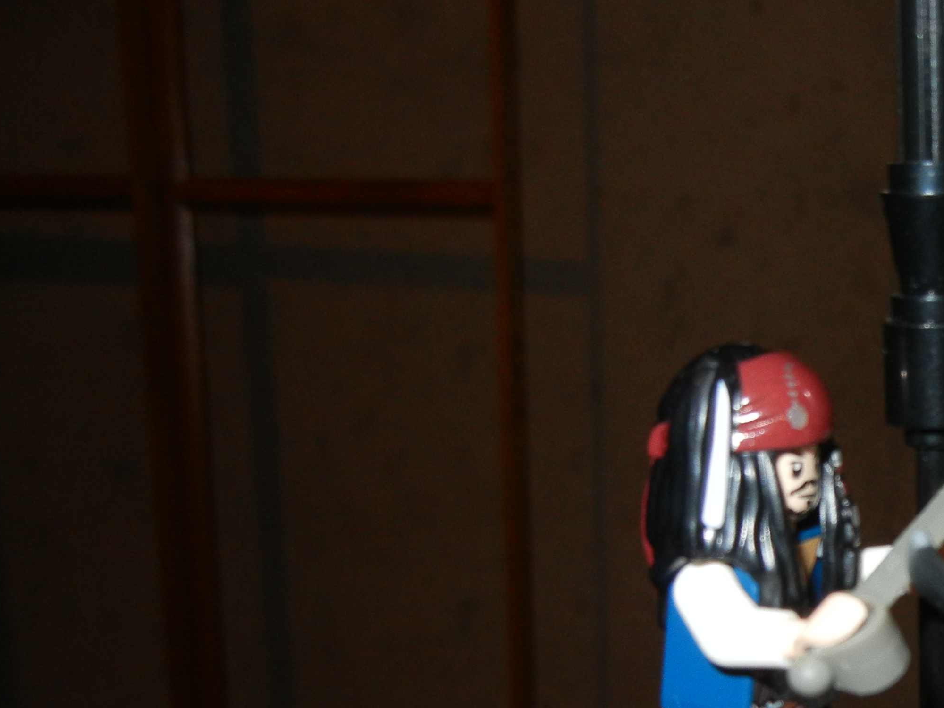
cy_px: 647
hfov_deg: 30.0
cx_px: 938
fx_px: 1636
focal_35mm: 60
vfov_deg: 23.7
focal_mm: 5.4
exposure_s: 1/30
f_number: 7
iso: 200
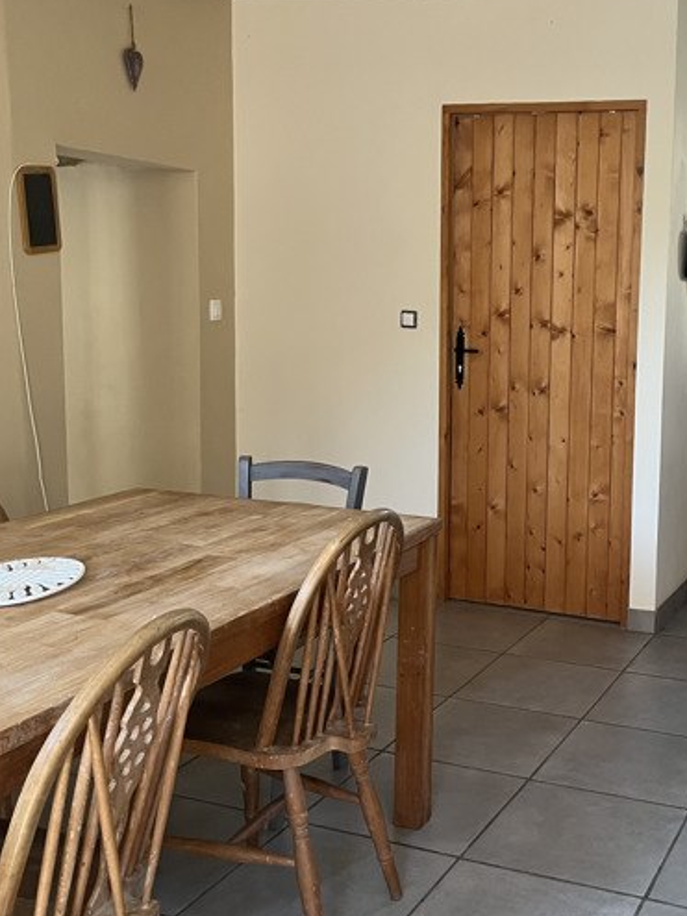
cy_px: 413
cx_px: 546
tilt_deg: -7.2
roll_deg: -1.1
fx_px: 1112
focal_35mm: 42
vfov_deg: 44.7
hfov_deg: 33.4
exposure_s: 1/67
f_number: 1.6
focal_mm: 5.1
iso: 125
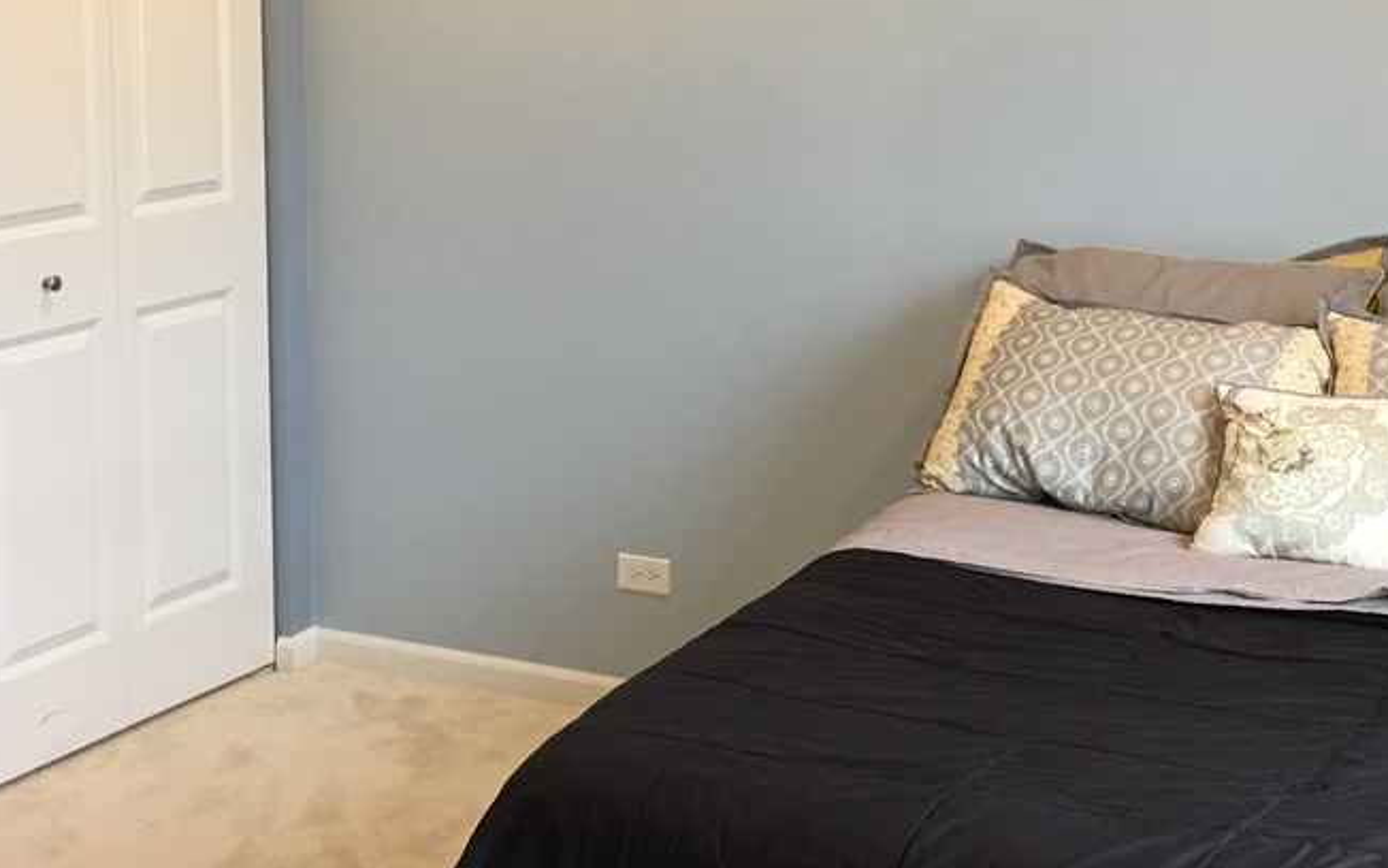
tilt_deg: -8.0
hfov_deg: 30.2
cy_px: 282
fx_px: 2572
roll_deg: -0.6
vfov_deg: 19.1
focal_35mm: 68
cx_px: 733
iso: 50
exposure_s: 1/15
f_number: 2.2
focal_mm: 4.15
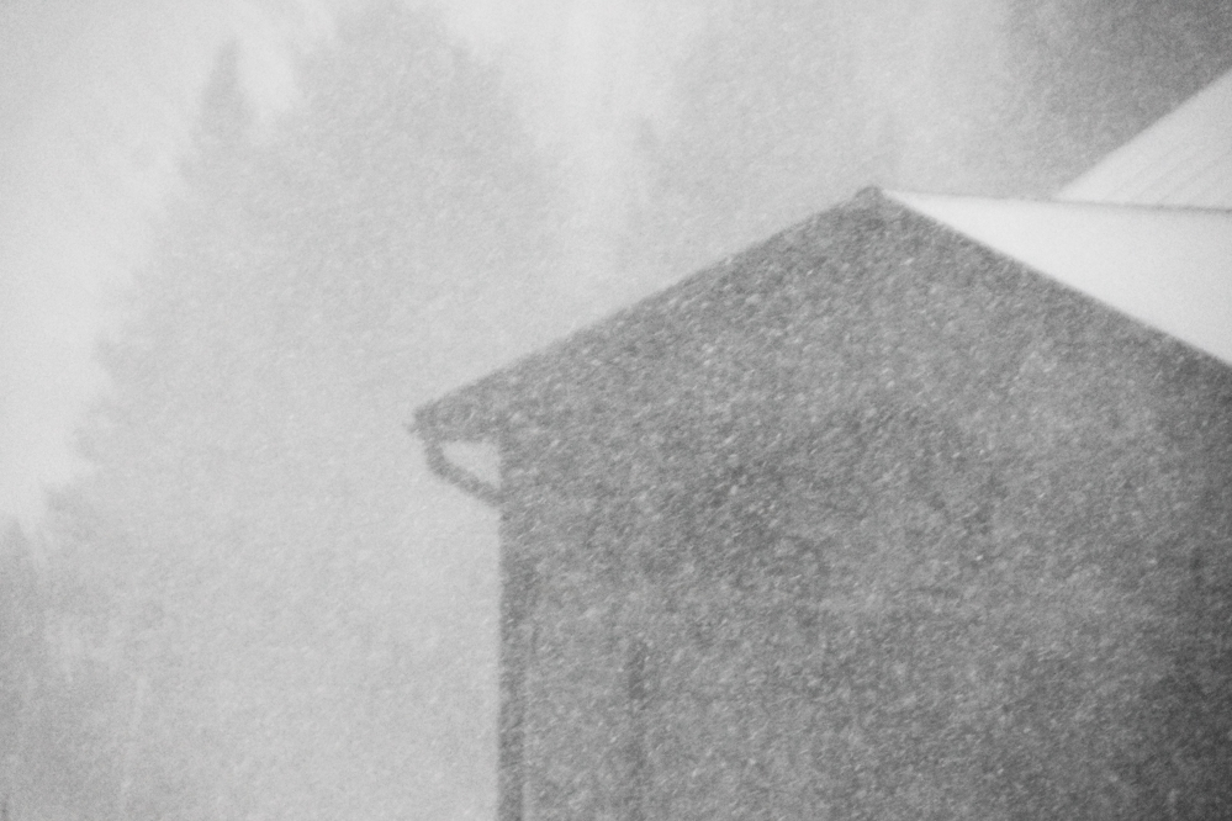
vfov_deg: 6.1
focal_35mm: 225
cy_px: 410
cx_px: 616
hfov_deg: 9.1
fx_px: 7699
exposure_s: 1/160
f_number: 6.3
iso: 1600
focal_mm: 150
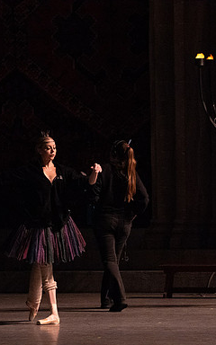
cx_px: 83
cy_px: 173
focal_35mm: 308
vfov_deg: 6.8
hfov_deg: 4.3
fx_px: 2901
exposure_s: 1/320
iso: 25600
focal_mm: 200
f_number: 6.3
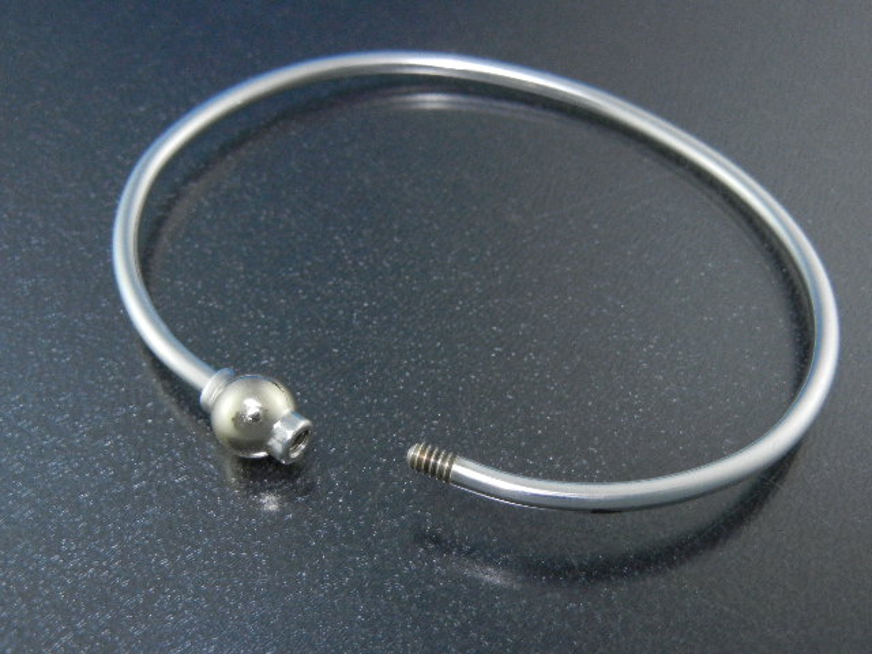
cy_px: 327
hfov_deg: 42.1
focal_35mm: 45
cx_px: 436
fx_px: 1134
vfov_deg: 32.2
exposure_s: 1/30
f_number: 7.6
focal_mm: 8.1
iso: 800
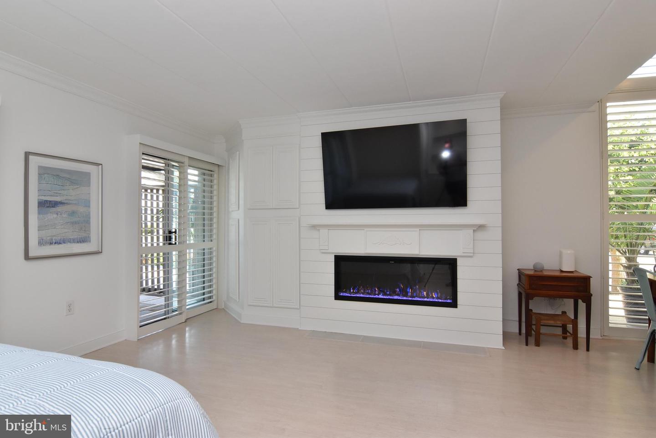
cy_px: 219
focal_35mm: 18
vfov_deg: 67.5
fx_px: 328
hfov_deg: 90.0
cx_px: 328
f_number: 8
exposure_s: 1/80
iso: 800
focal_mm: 12
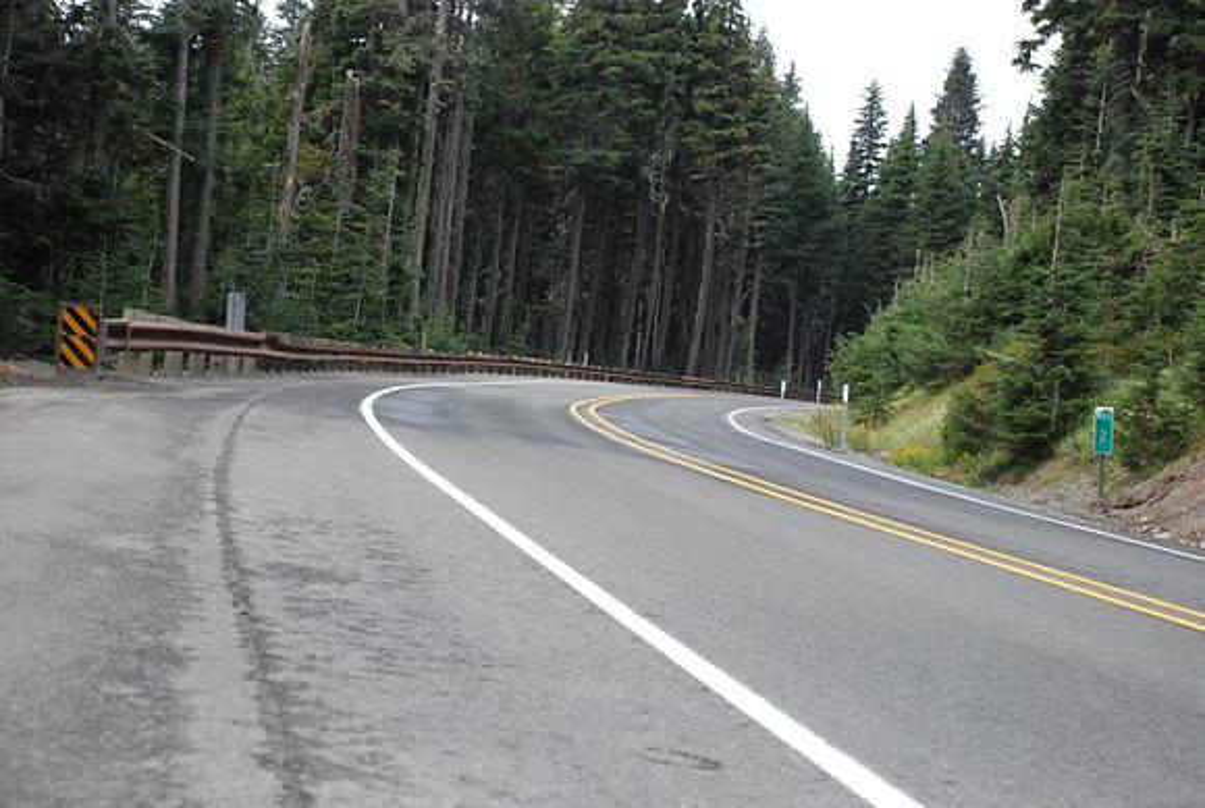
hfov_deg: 28.0
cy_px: 404
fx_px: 2414
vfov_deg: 19.0
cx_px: 602
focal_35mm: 72
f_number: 4.8
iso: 1600
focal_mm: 48
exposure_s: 1/2500
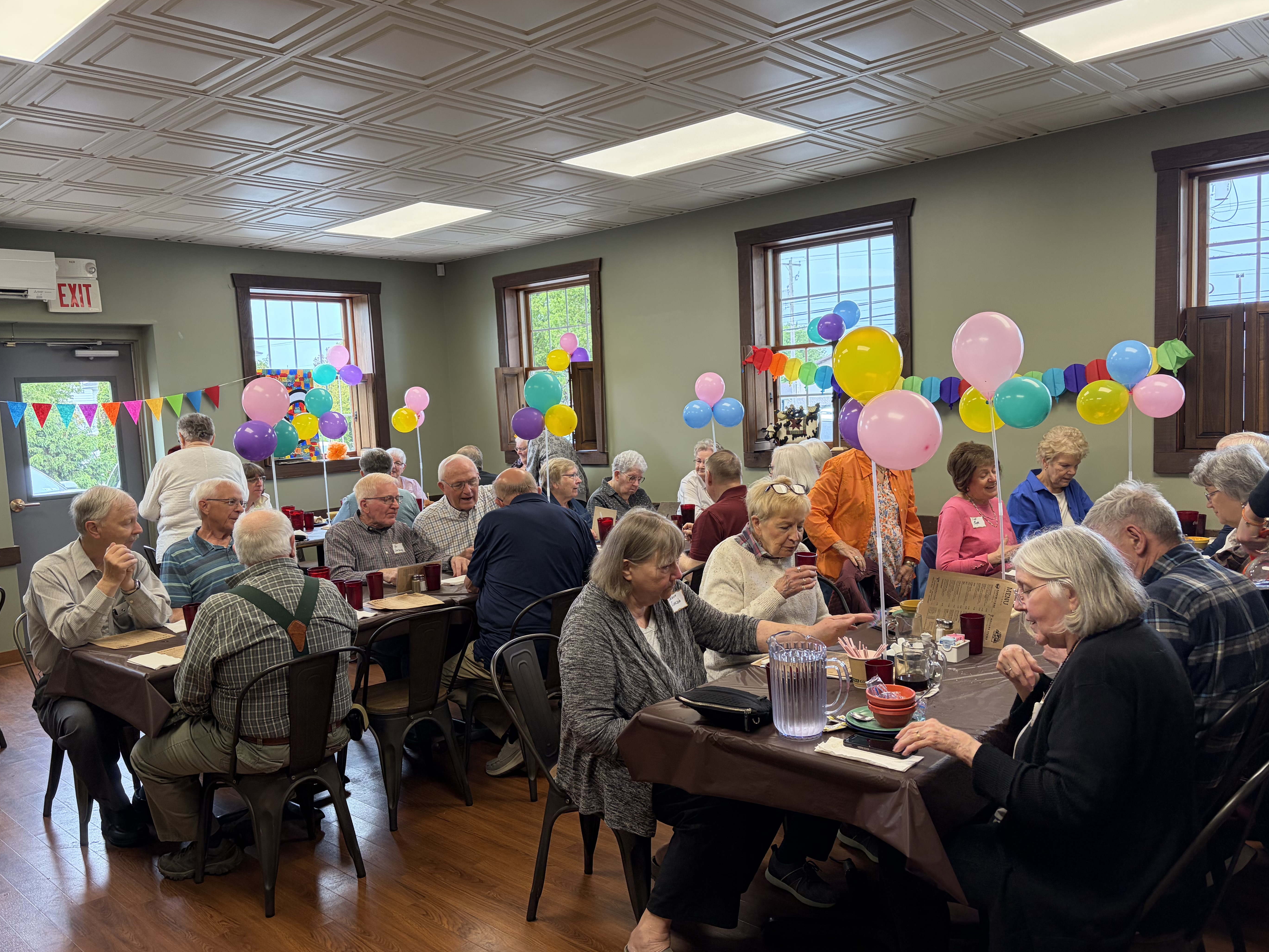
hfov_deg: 65.3
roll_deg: +1.9
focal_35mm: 27
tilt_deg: -6.0
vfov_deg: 51.4
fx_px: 990
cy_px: 481
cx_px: 630
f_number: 1.6
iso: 160
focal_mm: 5.96
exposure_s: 1/120
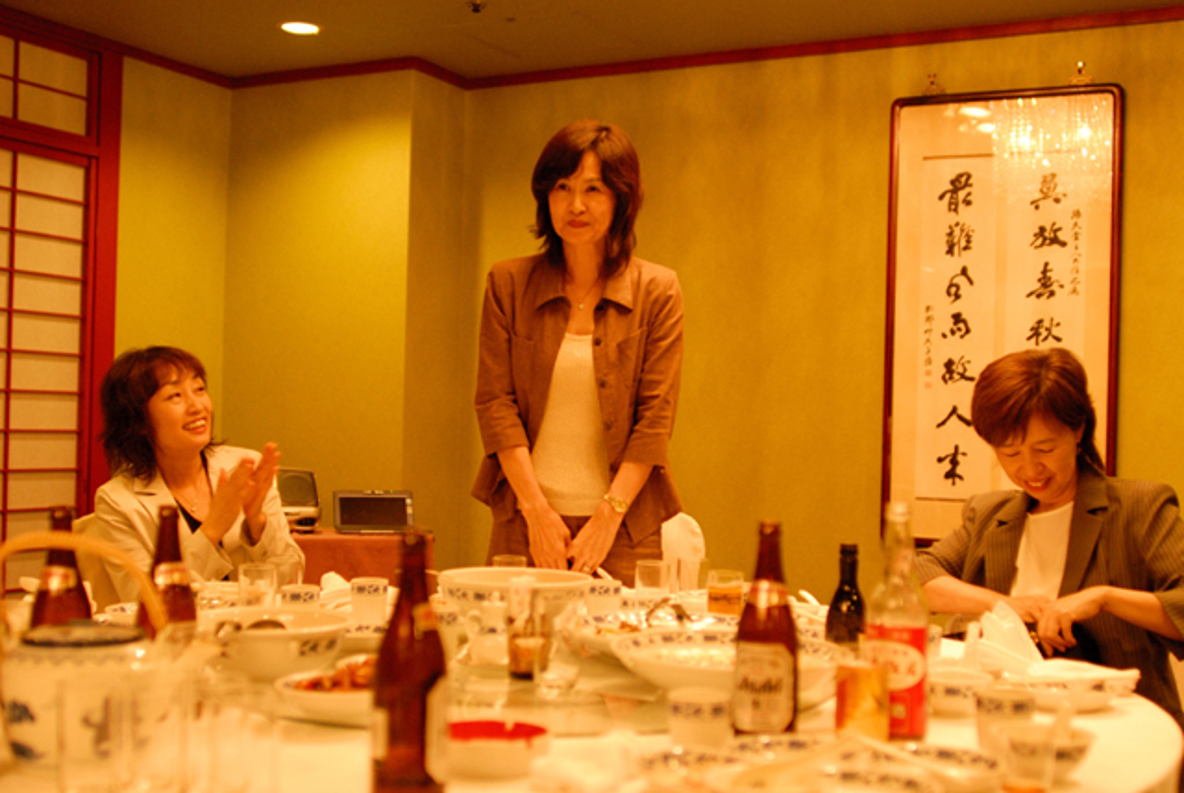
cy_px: 396
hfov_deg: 46.3
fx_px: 1384
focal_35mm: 42
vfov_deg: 32.0
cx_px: 592
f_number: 2
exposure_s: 1/80
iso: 800
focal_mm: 28
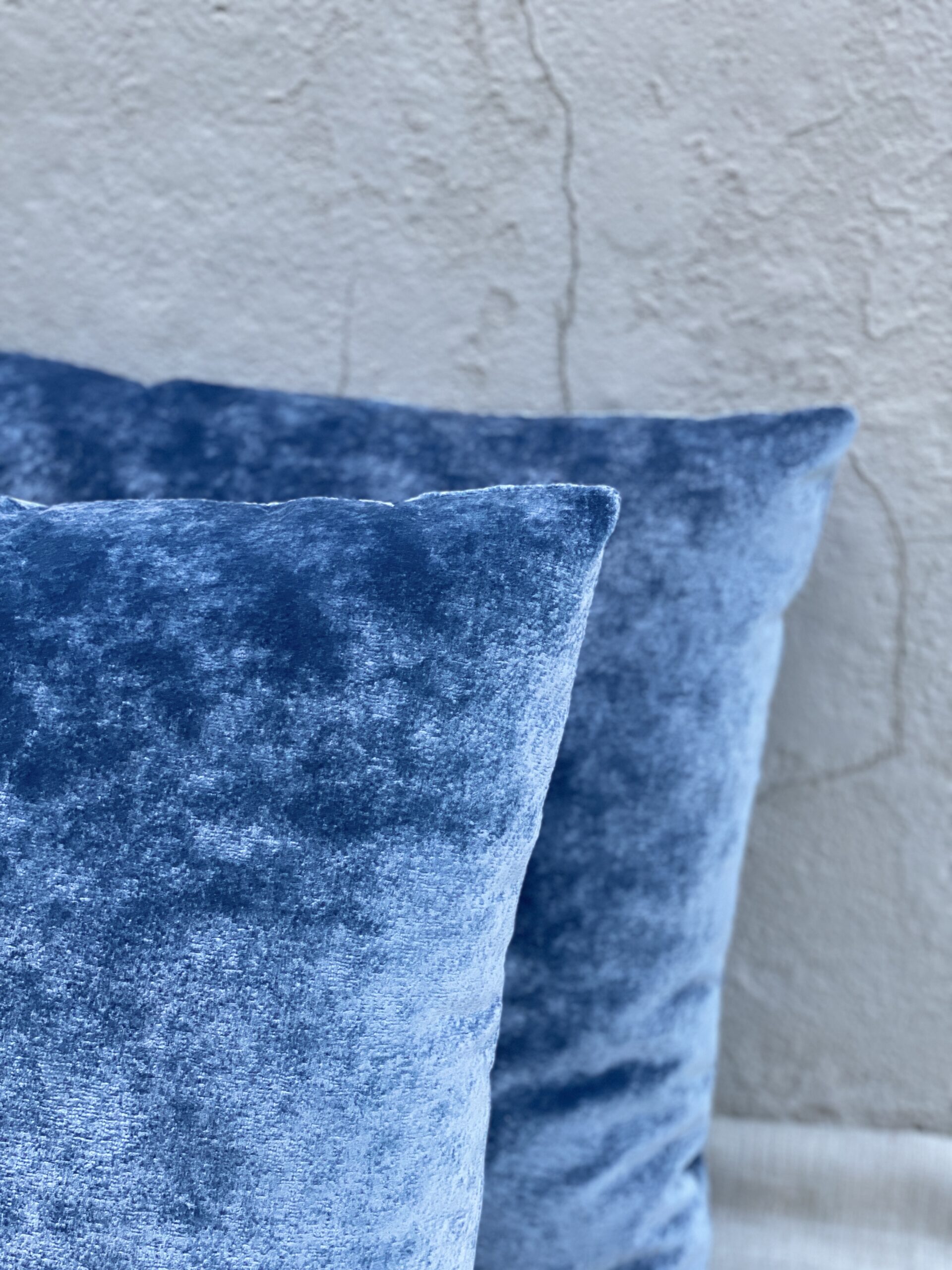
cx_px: 476
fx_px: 1907
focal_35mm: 52
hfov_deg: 28.0
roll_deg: -2.2
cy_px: 635
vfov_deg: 36.8
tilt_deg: -20.3
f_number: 2
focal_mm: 6
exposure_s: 1/122
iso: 125
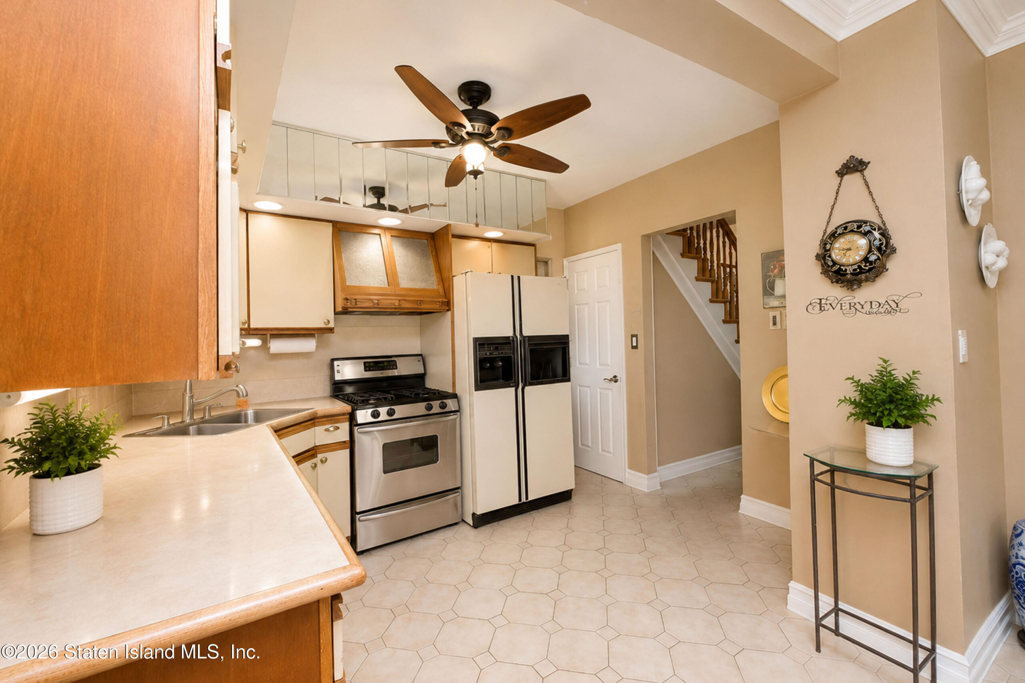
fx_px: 427
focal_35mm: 15
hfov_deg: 100.4
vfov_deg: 77.3
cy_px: 342
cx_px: 512
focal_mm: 10
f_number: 7.1
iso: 2000
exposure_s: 1/160
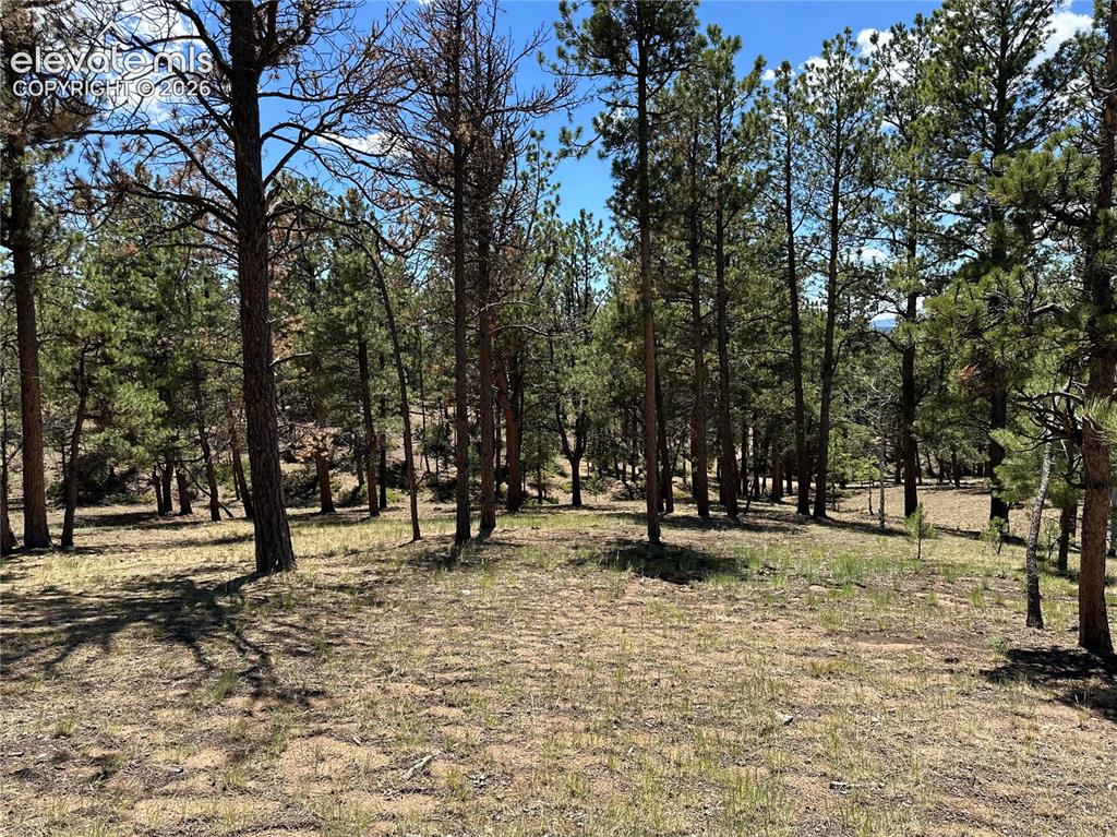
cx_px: 558
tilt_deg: -3.6
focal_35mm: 24
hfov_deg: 71.6
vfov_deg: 56.8
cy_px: 418
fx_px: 774
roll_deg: +0.2
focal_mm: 6.86
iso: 80
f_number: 1.78
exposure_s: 1/2203
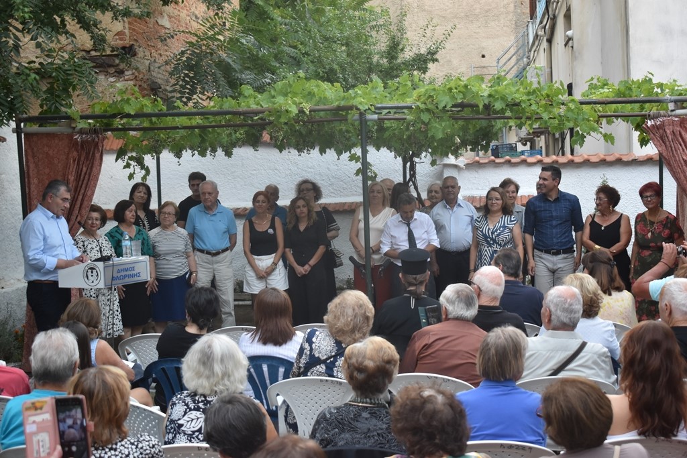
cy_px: 229
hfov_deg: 36.9
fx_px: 1031
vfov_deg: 25.1
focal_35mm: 54
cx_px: 344
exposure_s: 1/125
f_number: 4.8
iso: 1000
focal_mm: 36
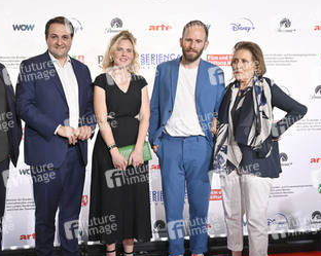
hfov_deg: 47.1
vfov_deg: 39.0
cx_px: 104
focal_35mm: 38
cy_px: 150
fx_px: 361
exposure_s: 1/250
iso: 1250
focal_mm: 28
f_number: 4.5
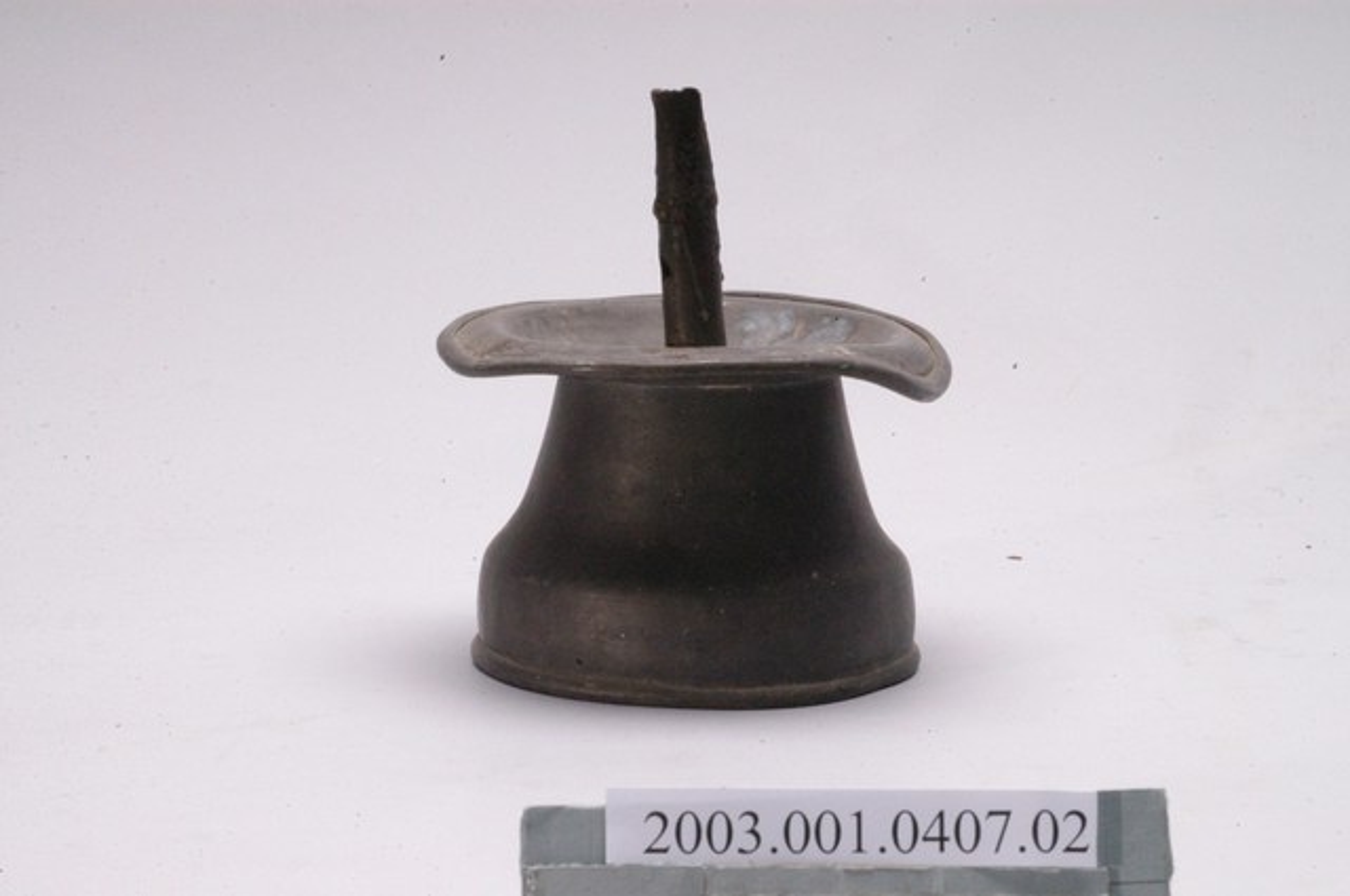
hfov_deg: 22.6
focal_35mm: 90
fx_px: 3371
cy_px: 448
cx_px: 675
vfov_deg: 15.1
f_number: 32
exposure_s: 1/125
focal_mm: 60
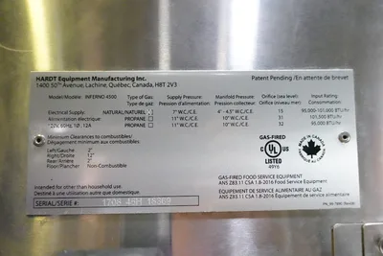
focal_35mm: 31
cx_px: 192
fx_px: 330
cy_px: 128
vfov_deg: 42.4
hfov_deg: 60.3
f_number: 3.5
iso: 5000
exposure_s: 1/320
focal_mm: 11.52
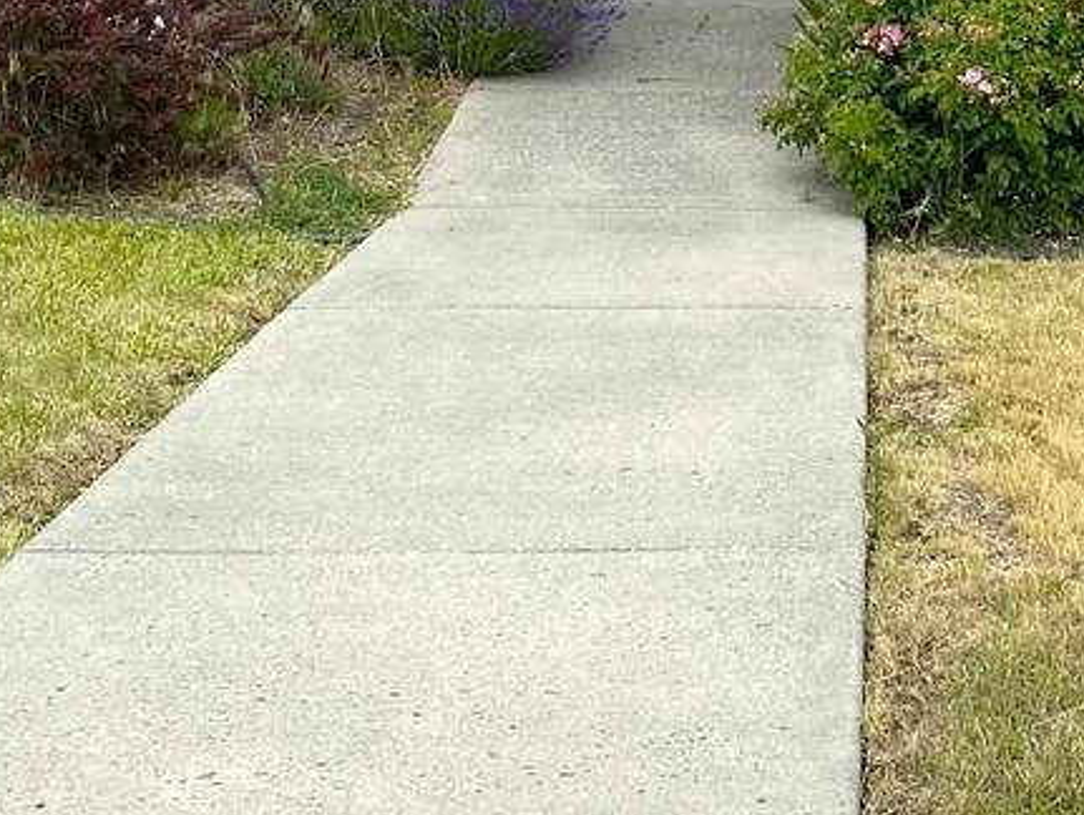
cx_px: 893
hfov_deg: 21.7
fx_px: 2789
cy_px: -252
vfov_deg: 15.8
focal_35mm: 89
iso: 32
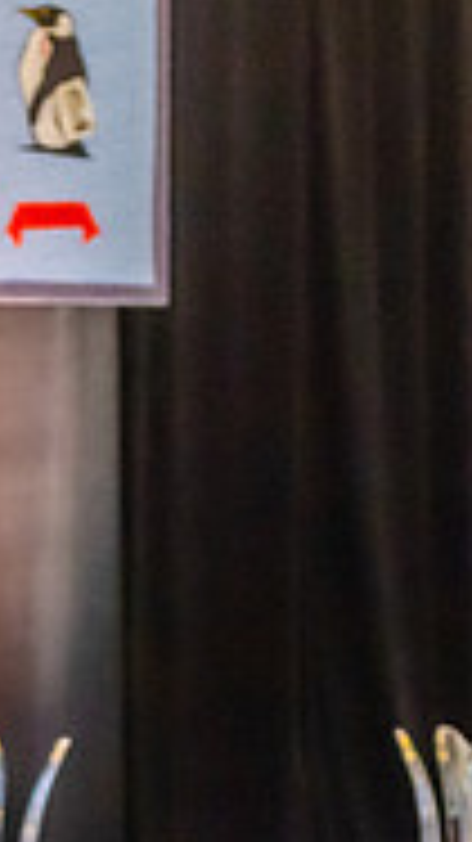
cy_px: 788
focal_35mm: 267
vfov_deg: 8.1
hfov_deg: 4.5
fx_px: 5949
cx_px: -584
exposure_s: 1/13
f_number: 5.6
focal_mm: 55
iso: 3200
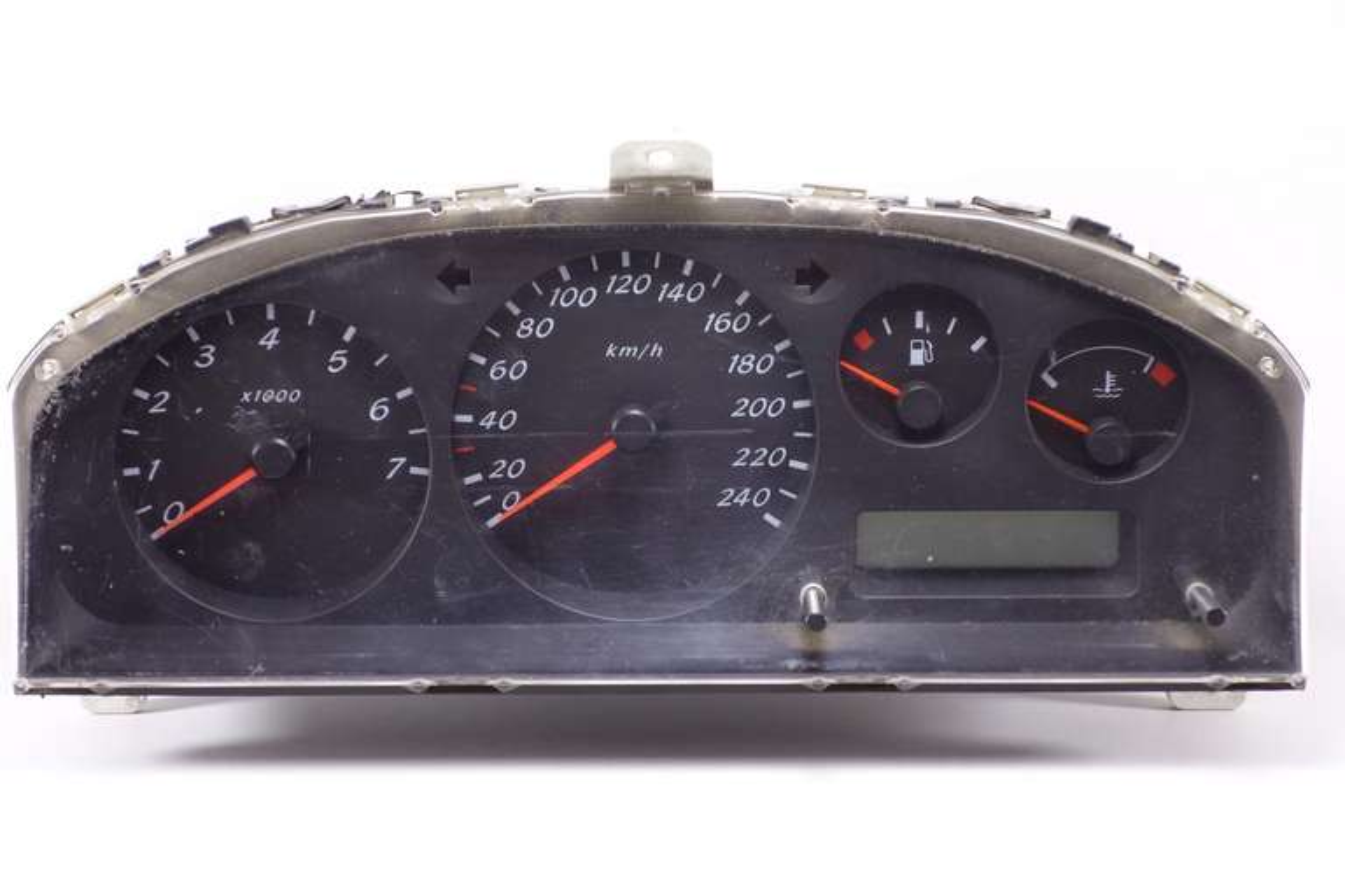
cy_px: 448
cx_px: 672
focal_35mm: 80
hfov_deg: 25.4
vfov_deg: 17.1
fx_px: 2989
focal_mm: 29.8
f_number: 4.5
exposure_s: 1/80
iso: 800
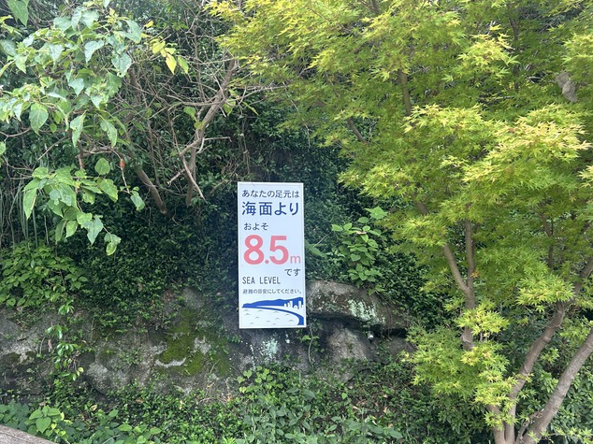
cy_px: 269
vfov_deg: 43.9
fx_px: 548
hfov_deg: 56.5
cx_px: 241
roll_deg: +0.0
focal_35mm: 32
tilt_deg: +3.0
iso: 64
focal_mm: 5.7
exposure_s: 1/121
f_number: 1.5
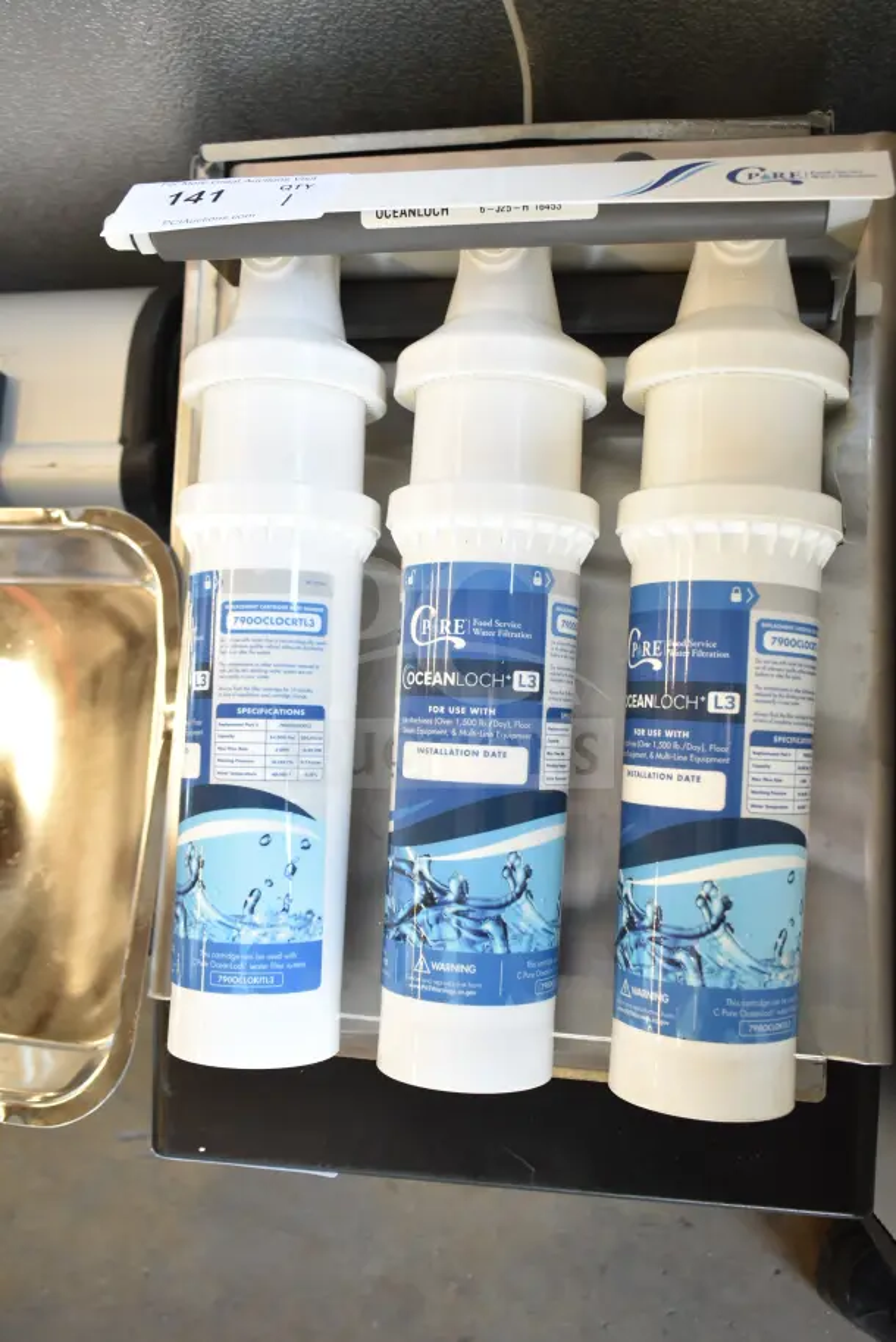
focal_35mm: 33
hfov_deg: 40.0
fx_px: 1231
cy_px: 671
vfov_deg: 57.2
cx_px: 448
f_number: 3.8
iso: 640
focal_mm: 22
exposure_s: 1/30
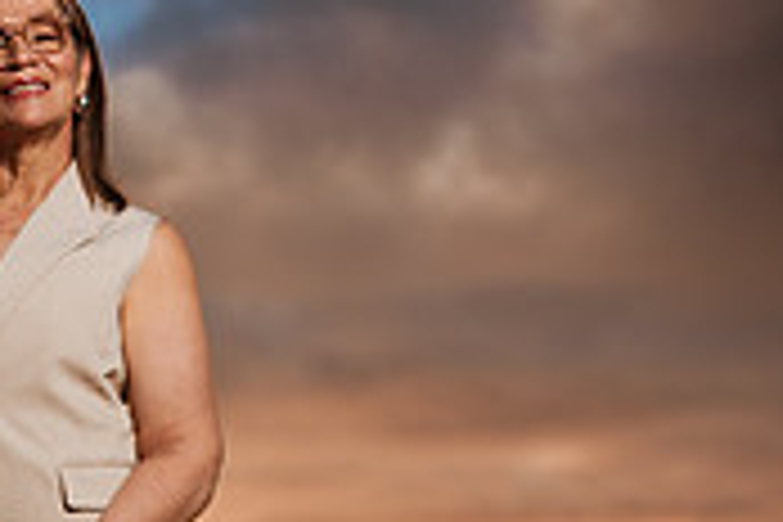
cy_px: 713
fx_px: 2545
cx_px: -112
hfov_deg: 16.9
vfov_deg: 11.4
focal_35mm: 117
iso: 50
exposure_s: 1/4000
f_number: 1.8
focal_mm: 35
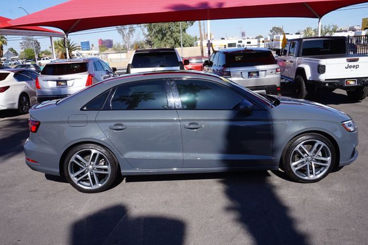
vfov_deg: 43.6
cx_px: 184
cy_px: 122
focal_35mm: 30
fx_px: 306
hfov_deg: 62.0
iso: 100
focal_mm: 20
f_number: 13
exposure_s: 1/80
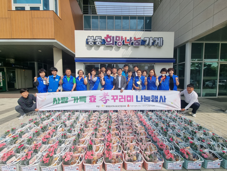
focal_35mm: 13
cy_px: 86
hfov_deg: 106.2
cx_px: 114
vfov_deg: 89.9
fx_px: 85
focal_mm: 2.2
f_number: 2.2
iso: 50
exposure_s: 1/2080
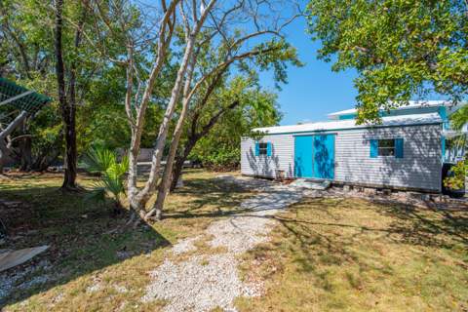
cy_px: 156
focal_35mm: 15
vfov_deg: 77.3
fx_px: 195
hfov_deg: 100.4
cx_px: 234
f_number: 4.5
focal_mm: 15
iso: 125
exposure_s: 1/1250
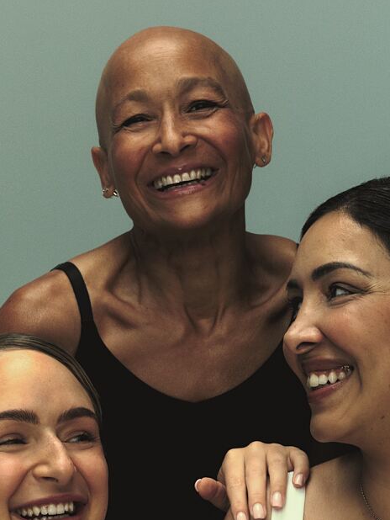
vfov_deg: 11.8
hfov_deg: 9.1
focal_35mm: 163
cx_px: 182
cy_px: 652
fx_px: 2447
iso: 400
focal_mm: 80
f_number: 11
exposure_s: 1/125
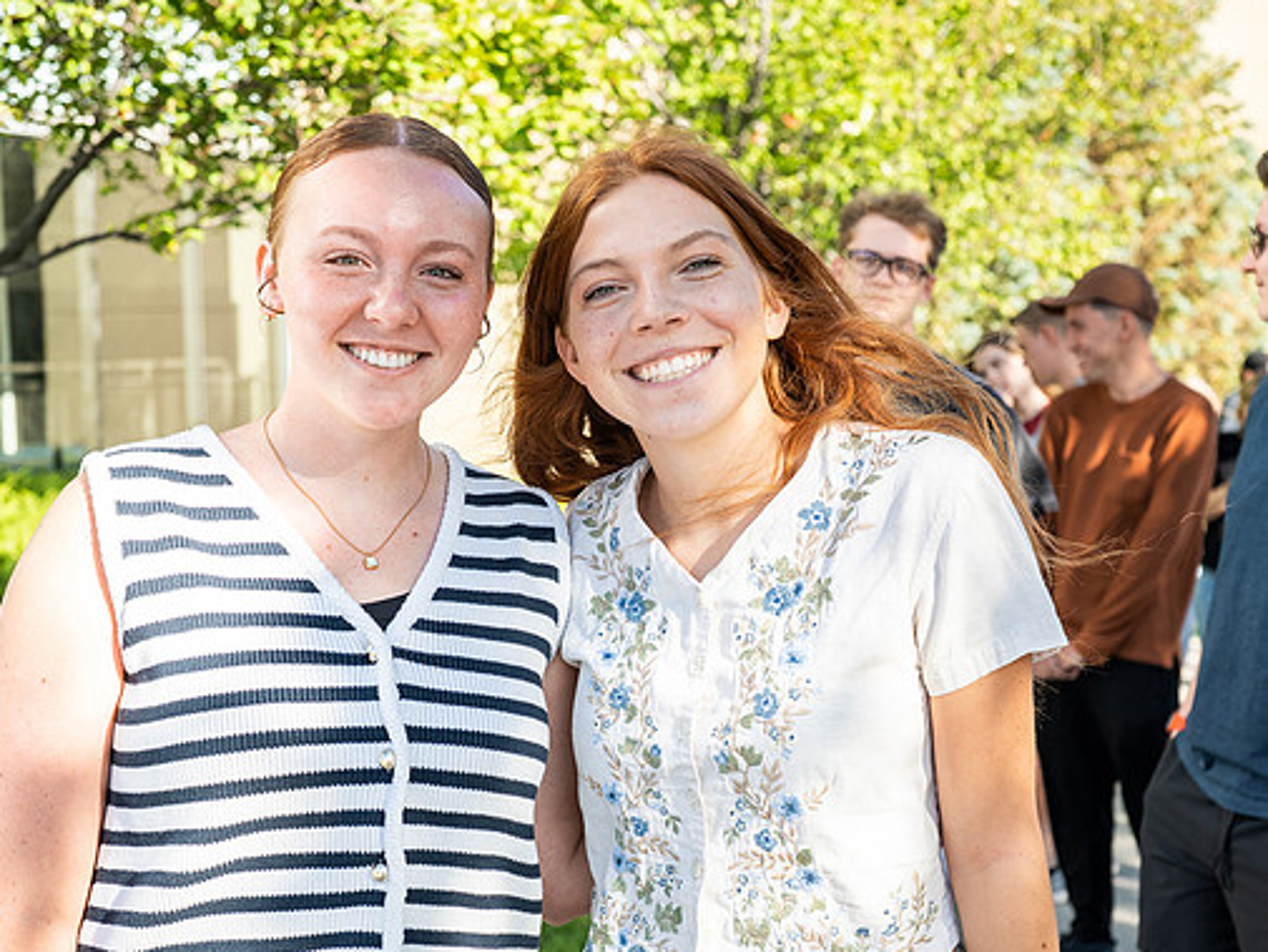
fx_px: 1832
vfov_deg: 28.9
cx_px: 610
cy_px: 629
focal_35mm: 50
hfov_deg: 38.2
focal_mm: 27.5
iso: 100
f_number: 2.8
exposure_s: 1/640
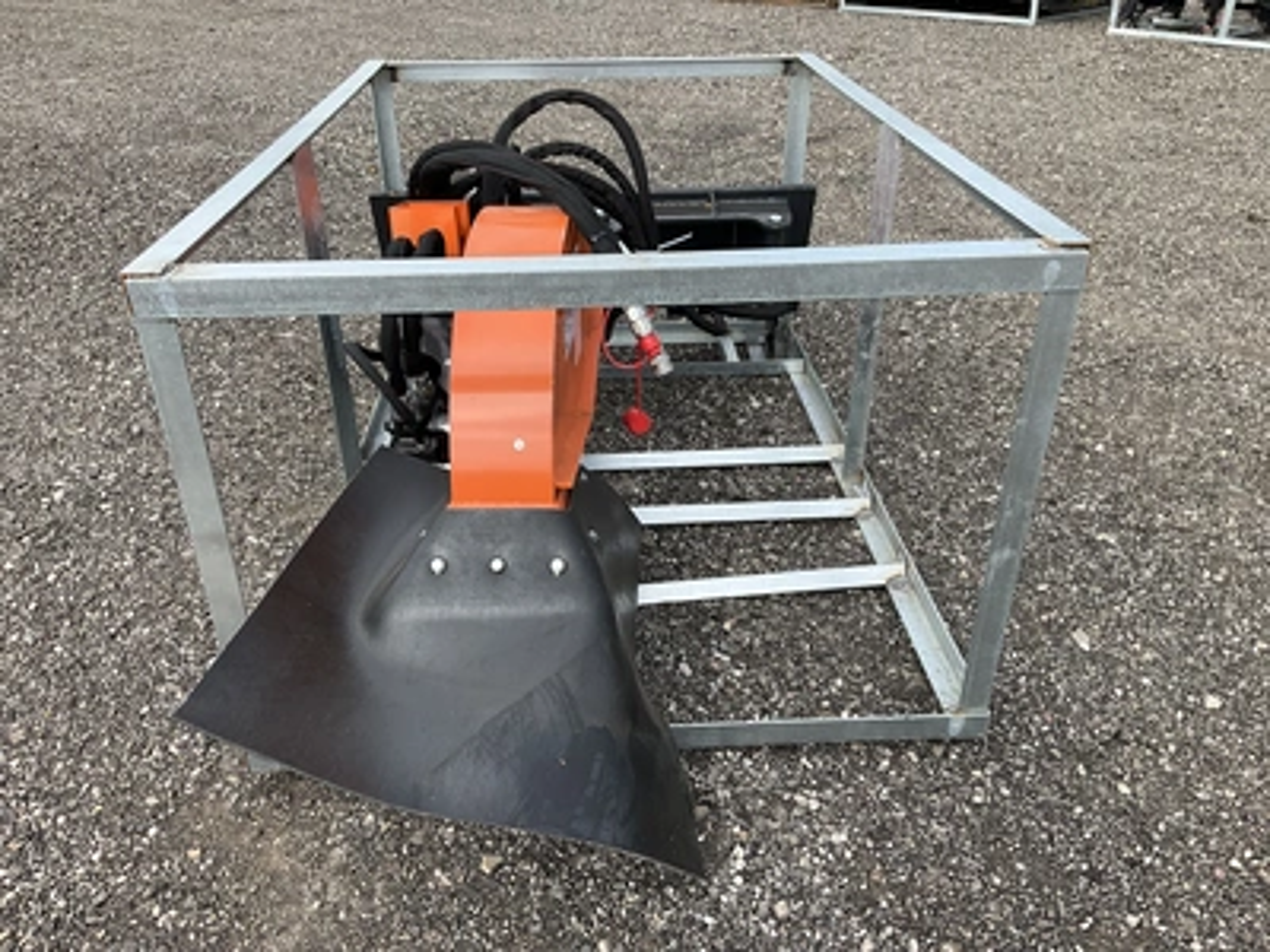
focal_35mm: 29
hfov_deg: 61.7
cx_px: 635
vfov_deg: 48.2
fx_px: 1064
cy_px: 476
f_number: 1.8
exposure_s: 1/709
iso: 25
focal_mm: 3
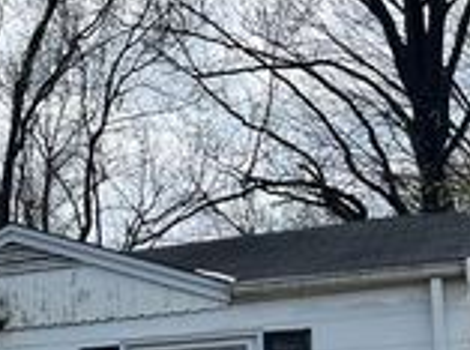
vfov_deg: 17.0
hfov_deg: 21.1
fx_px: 1124
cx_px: -162
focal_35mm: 83
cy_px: 408
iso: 50
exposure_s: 1/4274
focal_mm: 5.7
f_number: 1.5
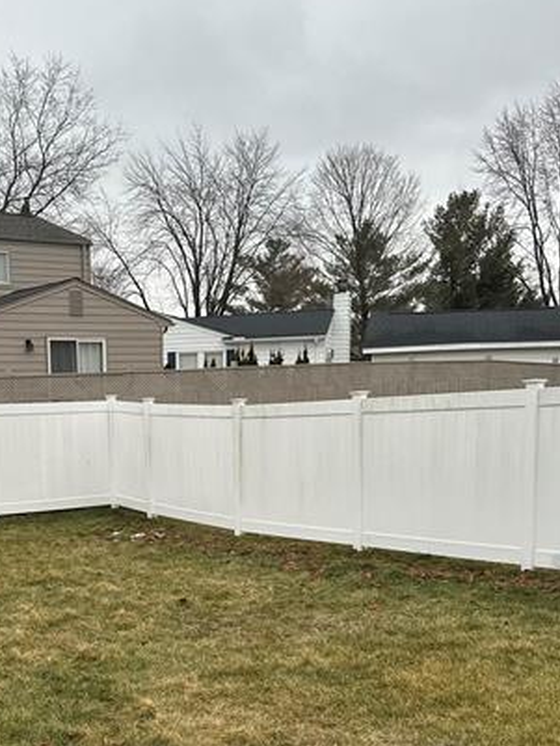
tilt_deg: -9.5
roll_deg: -0.7
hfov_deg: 30.8
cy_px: 571
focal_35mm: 46
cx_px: 123
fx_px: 992
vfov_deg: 39.9
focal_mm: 6.86
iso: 250
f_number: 1.78
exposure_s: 1/74
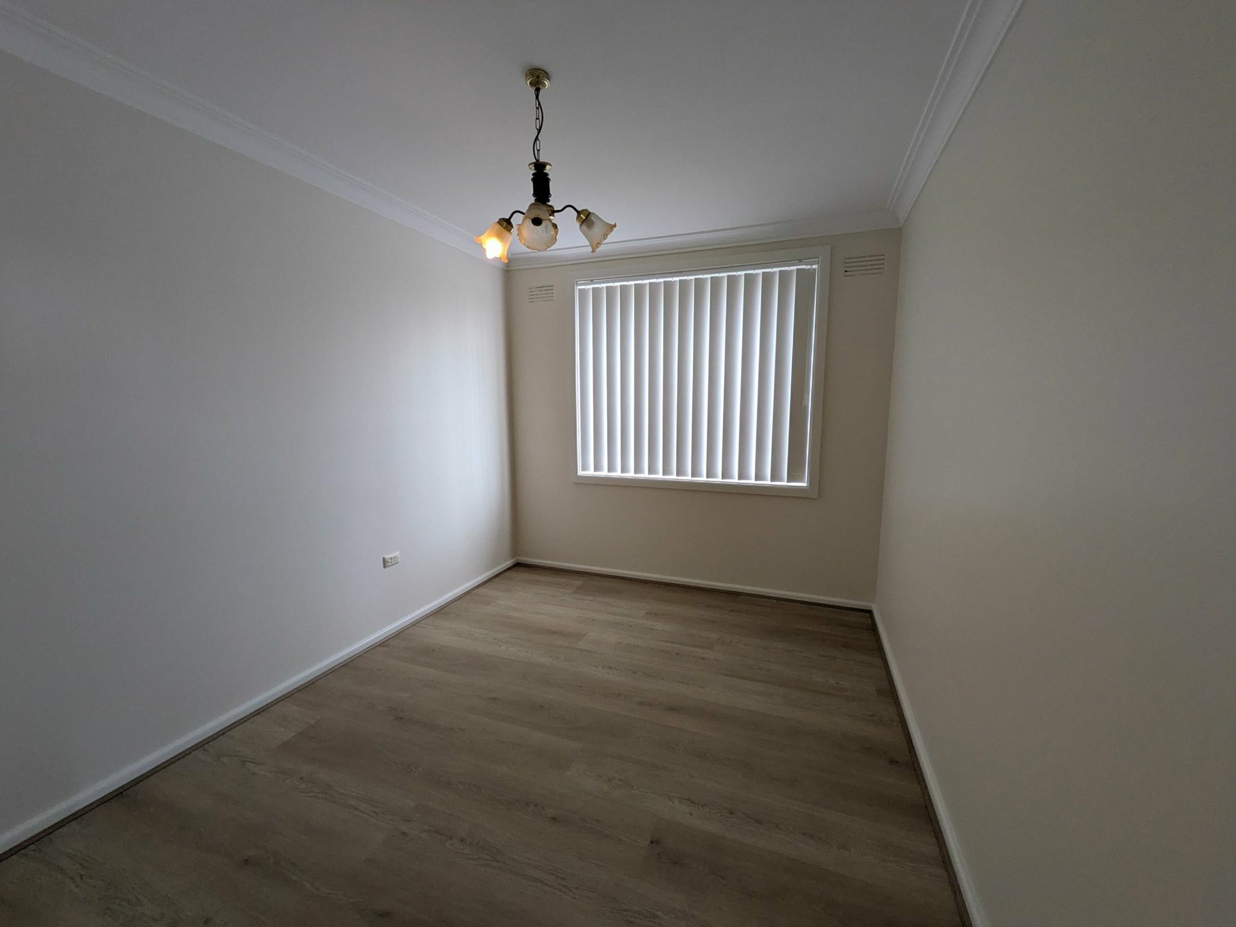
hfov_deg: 102.1
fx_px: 500
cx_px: 618
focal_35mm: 14
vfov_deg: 85.7
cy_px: 464
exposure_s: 1/25
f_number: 2.2
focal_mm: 1.83
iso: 151
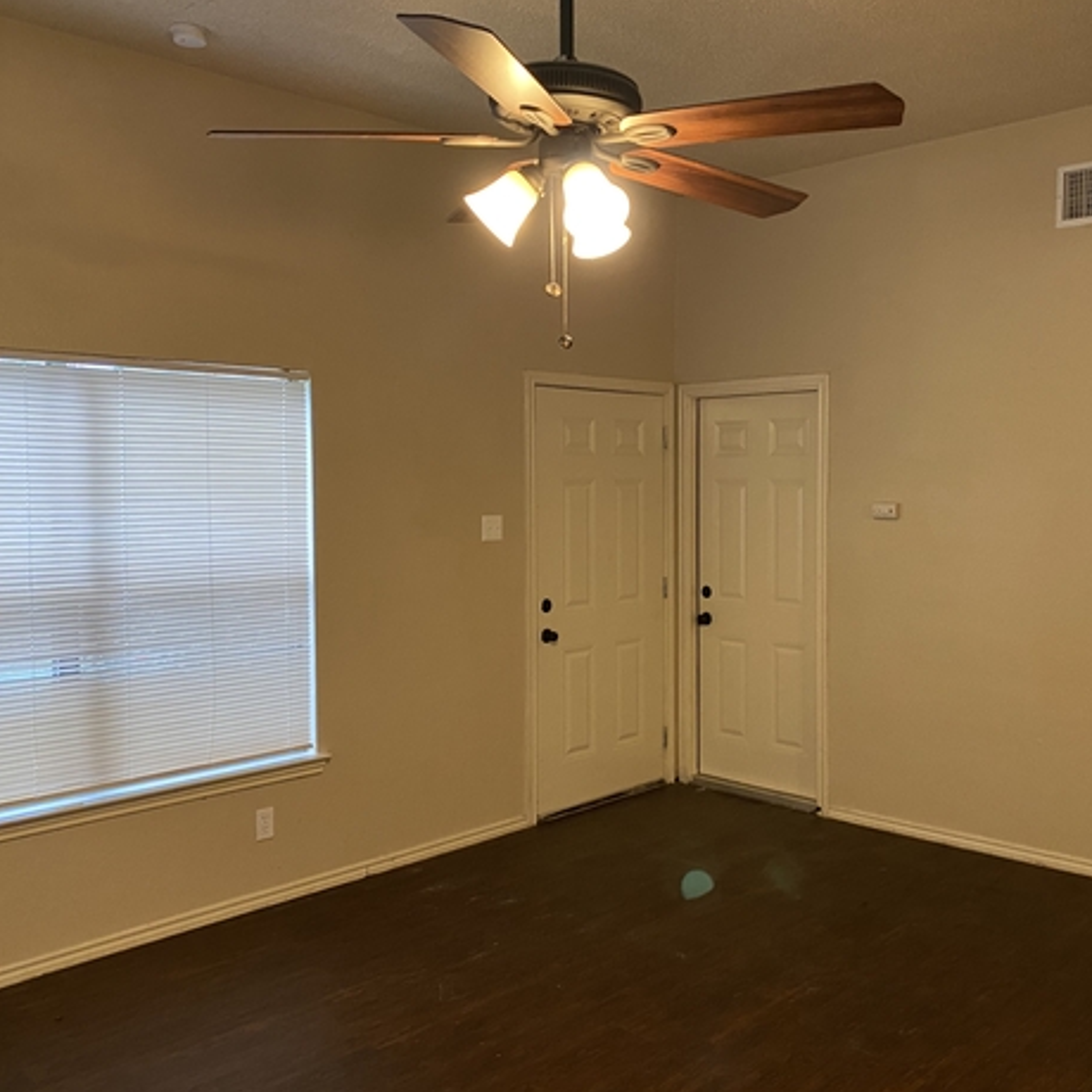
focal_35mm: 32
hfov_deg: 50.8
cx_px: 658
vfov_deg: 51.1
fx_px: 1142
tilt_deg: -1.8
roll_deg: -0.7
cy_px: 541
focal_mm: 4.25
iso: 320
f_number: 1.8
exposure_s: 1/60
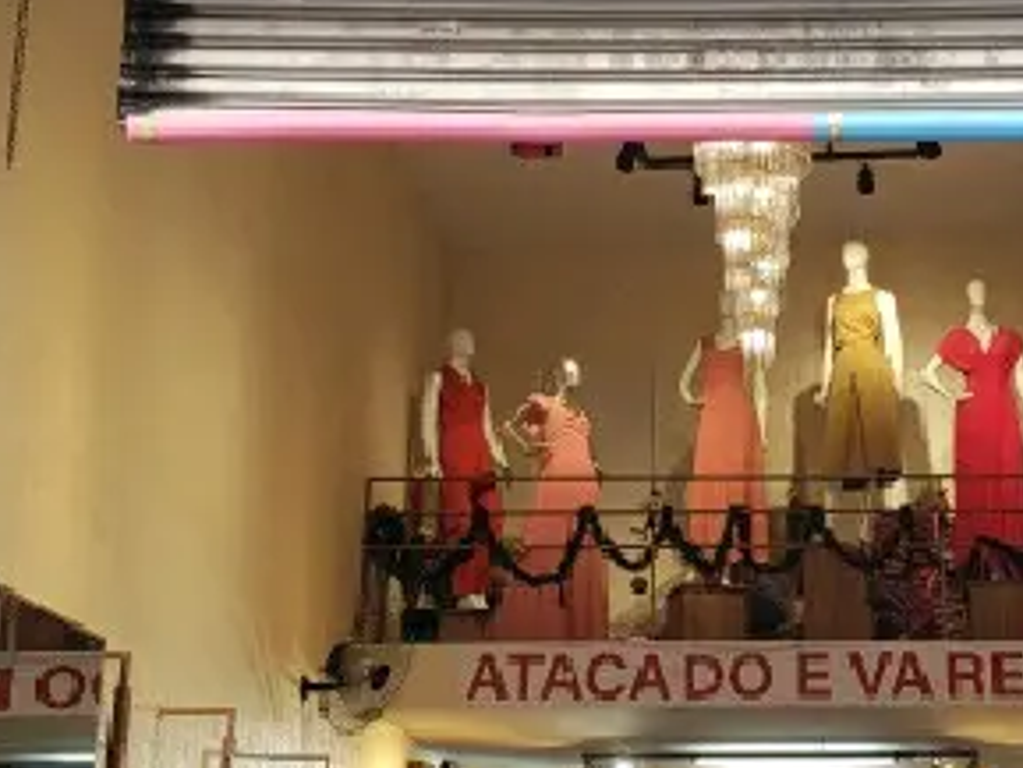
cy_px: 255
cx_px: 729
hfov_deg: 26.8
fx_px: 2129
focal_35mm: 72
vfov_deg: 20.4
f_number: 2.4
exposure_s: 1/120
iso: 50
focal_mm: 4.3
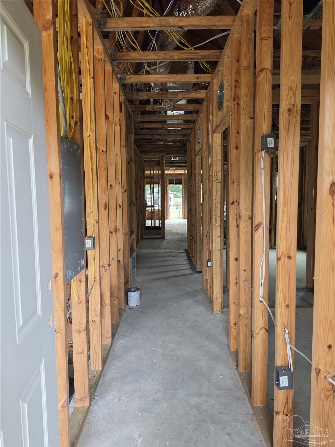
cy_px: 224
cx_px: 168
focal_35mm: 23
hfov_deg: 58.9
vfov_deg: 73.9
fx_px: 297
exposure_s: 1/180
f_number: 1.4
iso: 125
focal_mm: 6.5
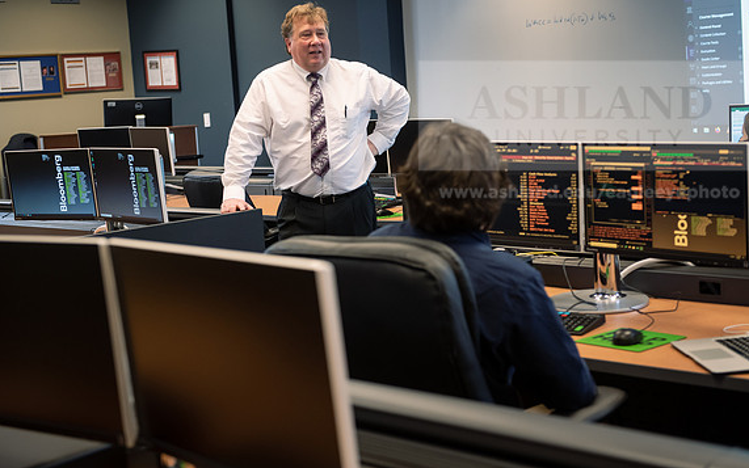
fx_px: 1184
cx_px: 379
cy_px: 220
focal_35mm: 58
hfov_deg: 35.1
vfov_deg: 22.4
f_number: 3.5
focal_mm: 56
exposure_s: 1/125
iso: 1250
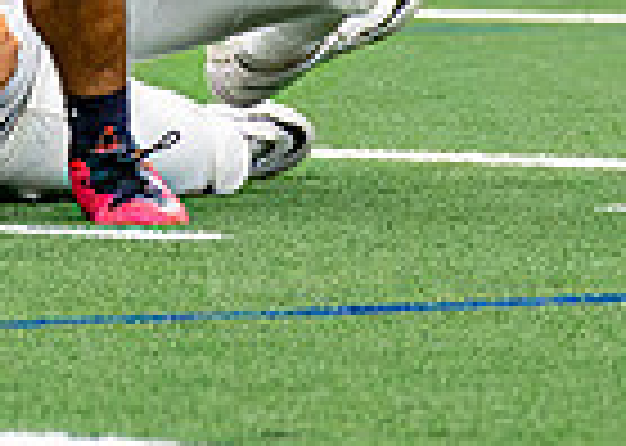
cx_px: -67
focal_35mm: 1104
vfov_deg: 1.3
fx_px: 19609
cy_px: -832
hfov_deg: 1.8
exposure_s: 1/2000
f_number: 2.8
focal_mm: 94
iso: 5000
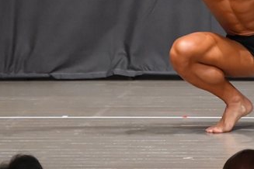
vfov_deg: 2.2
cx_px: 263
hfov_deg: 3.2
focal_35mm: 639
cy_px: -15
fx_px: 4508
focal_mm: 180
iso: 8000
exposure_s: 1/400
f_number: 5.6
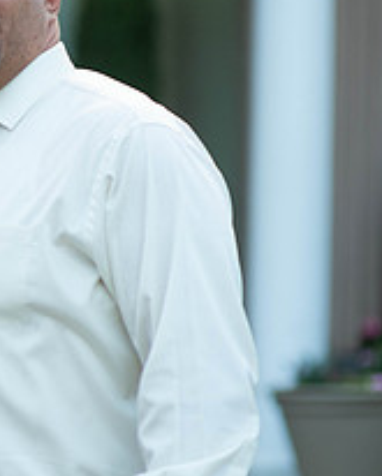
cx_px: -199
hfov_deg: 6.8
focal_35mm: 224
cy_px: 337
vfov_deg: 8.6
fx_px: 3163
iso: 250
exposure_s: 1/800
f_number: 2
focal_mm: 85
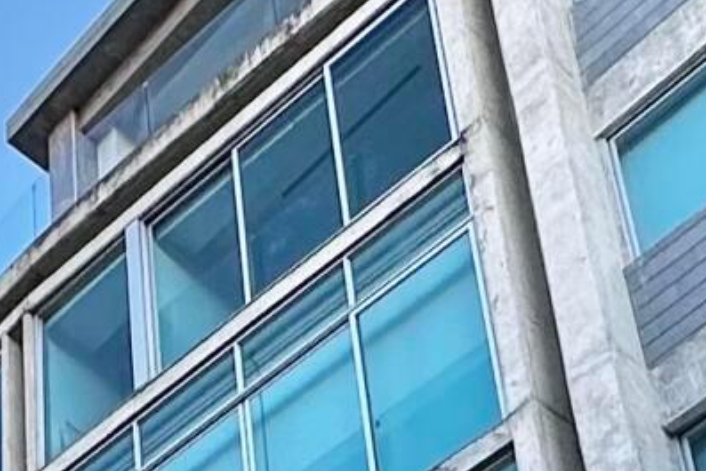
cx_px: -75
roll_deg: -0.4
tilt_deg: +28.0
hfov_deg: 17.9
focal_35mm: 110
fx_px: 2158
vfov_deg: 10.4
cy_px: 1214
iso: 40
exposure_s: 1/280
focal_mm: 2.22
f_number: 2.2
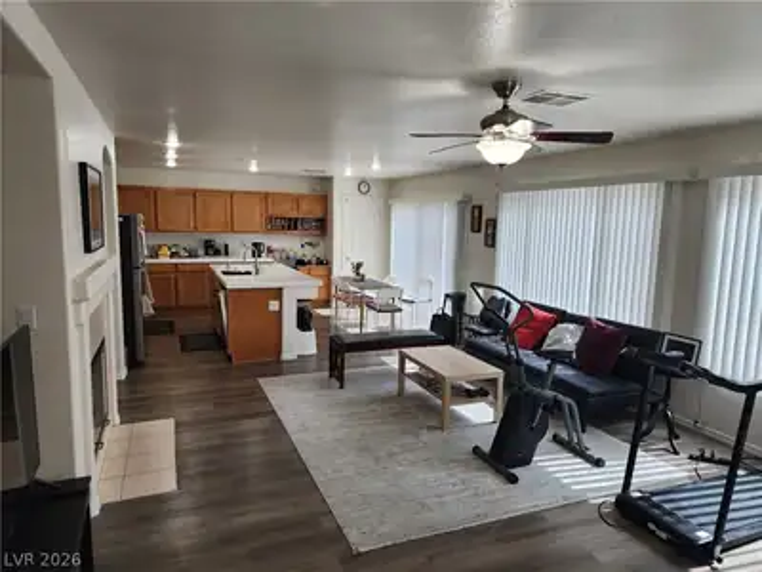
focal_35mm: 23
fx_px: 506
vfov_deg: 58.9
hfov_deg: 73.9
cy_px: 286
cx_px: 381
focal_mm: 6.4
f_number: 1.8
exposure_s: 1/120
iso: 64
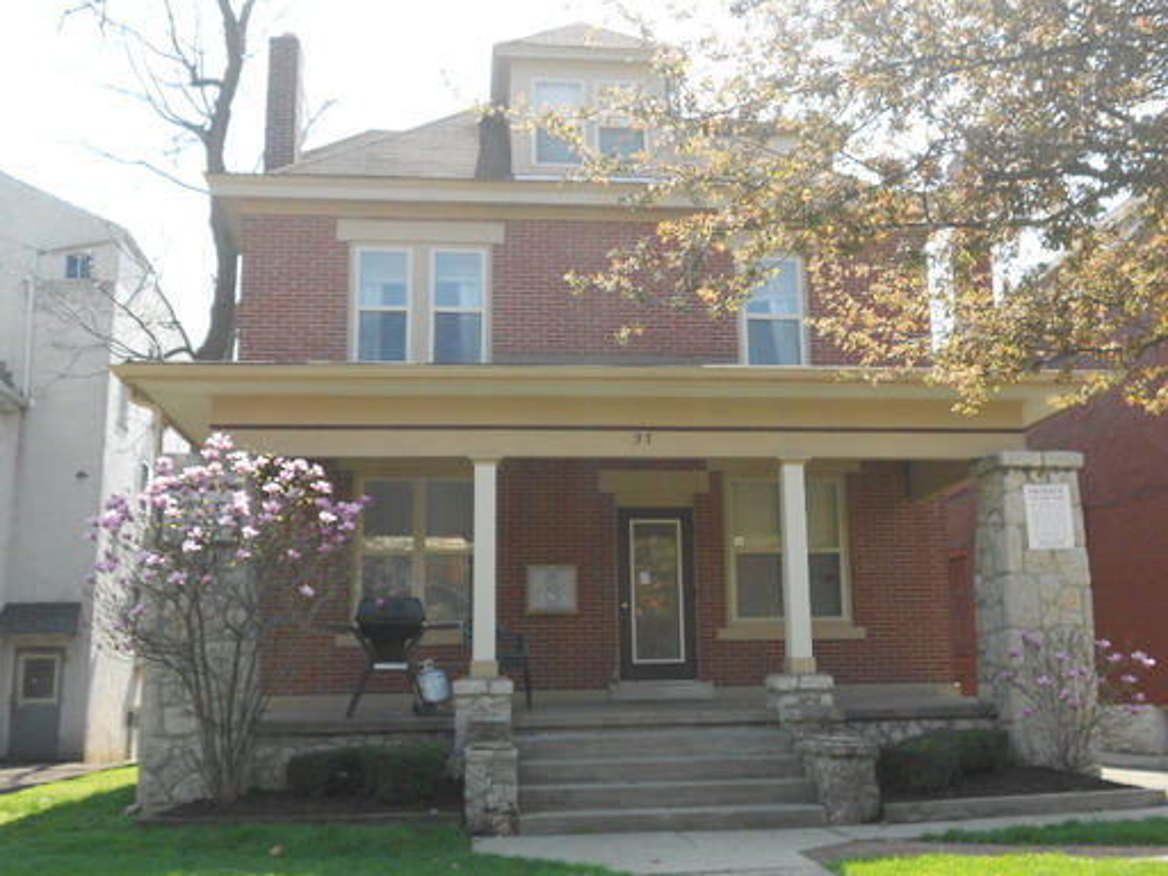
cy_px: 438
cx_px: 584
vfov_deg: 38.7
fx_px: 1248
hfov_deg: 50.1
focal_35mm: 37
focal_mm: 6.7
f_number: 3.9
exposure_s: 1/200
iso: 80
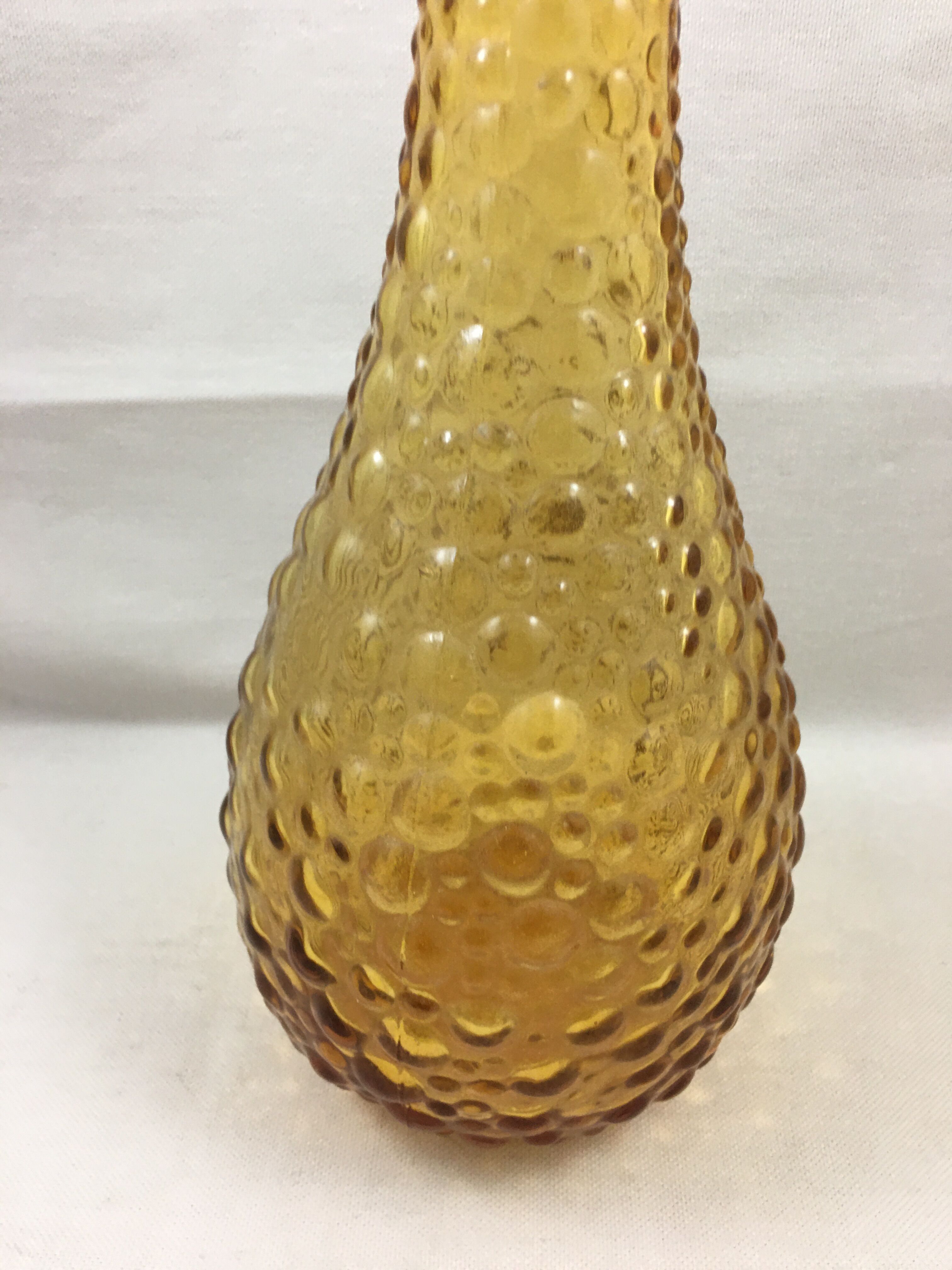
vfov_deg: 61.7
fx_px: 1063
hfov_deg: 48.2
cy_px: 635
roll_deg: -0.4
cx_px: 476
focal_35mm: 29
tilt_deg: -32.9
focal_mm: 4.15
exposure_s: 1/33
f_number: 2.2
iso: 50
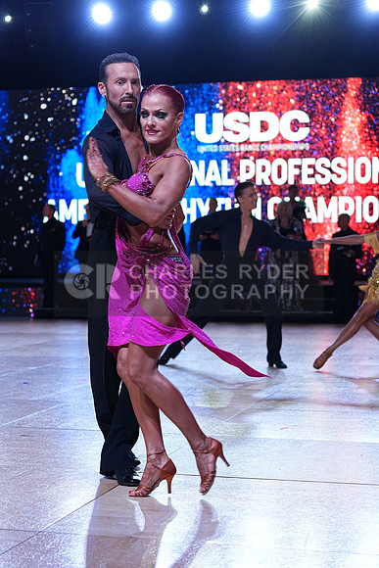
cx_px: 190
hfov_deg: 19.5
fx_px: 1105
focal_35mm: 70
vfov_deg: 28.8
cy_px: 284
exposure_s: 1/500
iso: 800
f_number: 4
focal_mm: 70
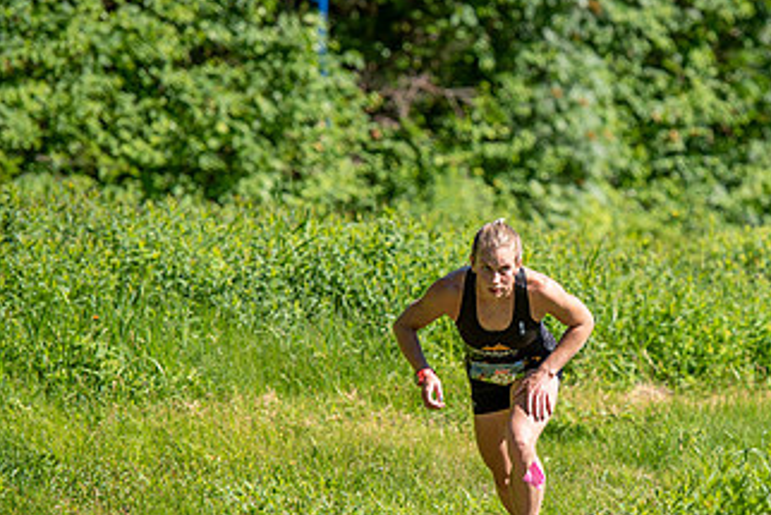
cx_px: 613
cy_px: 351
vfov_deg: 4.6
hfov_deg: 6.9
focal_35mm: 297
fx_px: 6363
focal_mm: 165
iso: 100
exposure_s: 1/800
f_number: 3.5
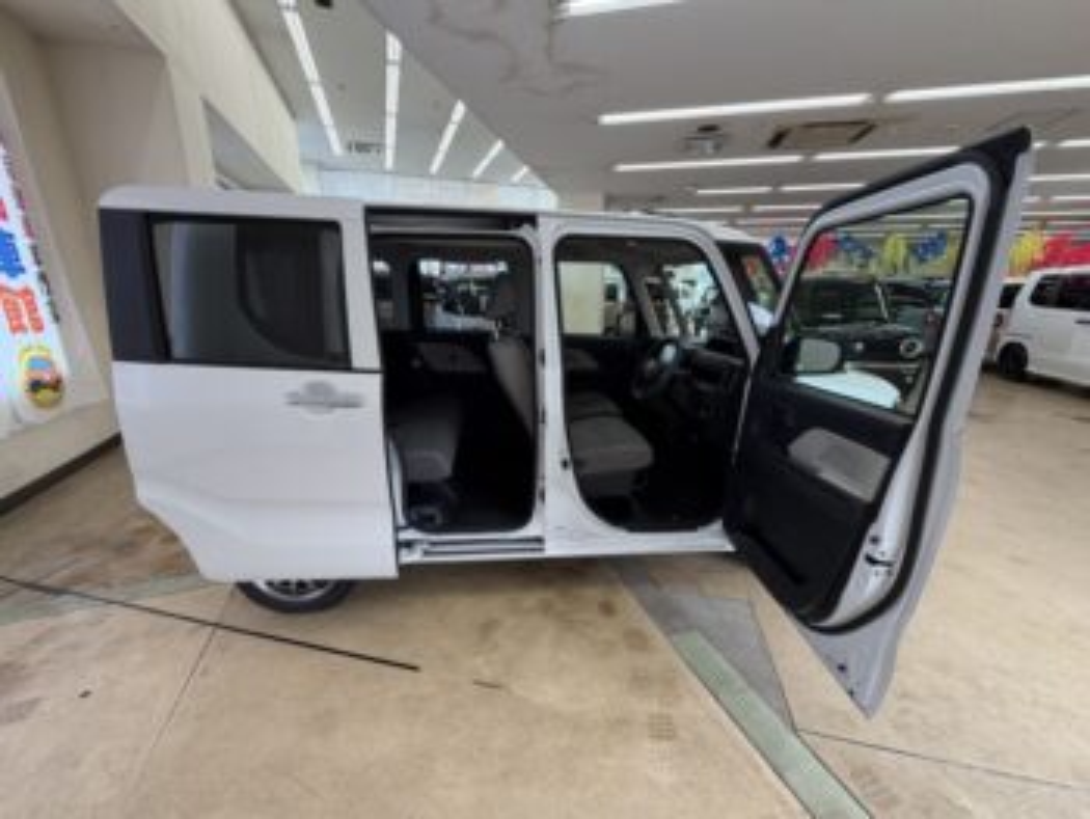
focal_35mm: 14
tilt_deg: -14.6
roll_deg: +0.2
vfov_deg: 85.7
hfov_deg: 102.0
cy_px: 410
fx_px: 441
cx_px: 545
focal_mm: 2.22
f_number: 2.2
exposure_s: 1/100
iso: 80
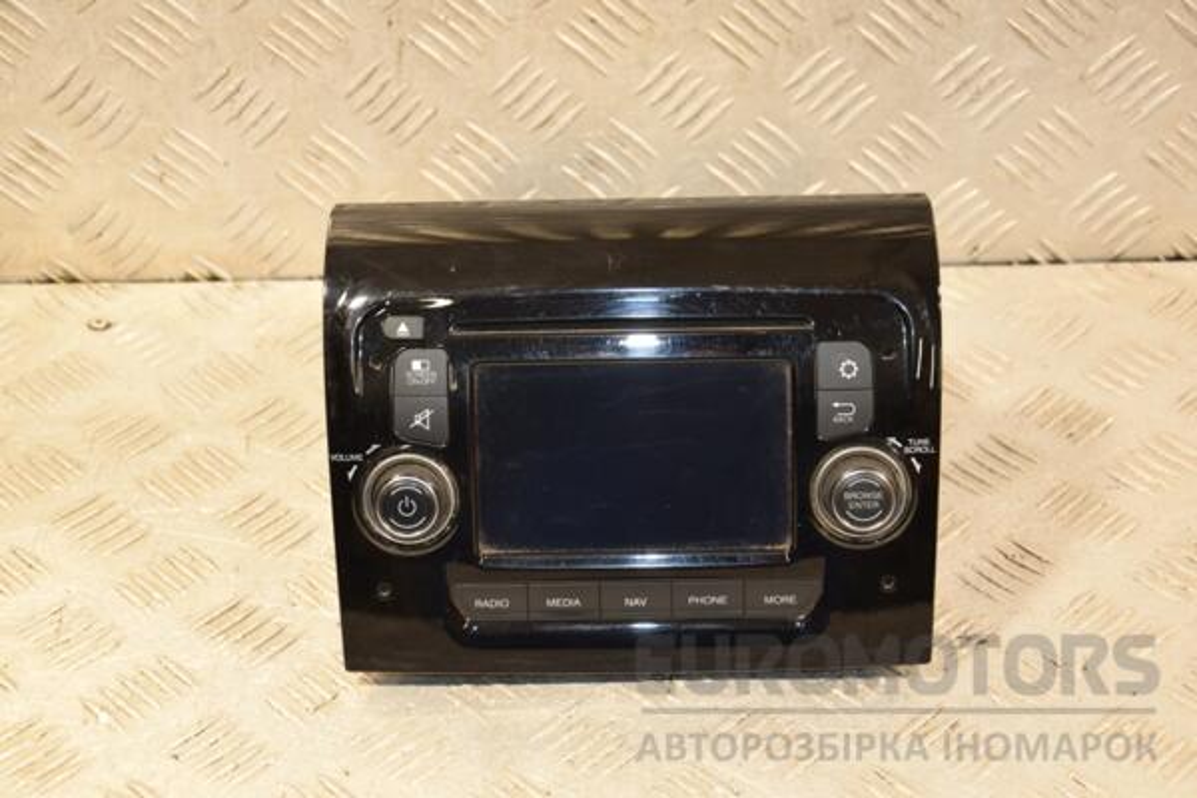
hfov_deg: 27.0
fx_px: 2494
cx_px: 598
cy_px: 399
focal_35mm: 75
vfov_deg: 18.2
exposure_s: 1/100
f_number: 5
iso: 800
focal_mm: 50
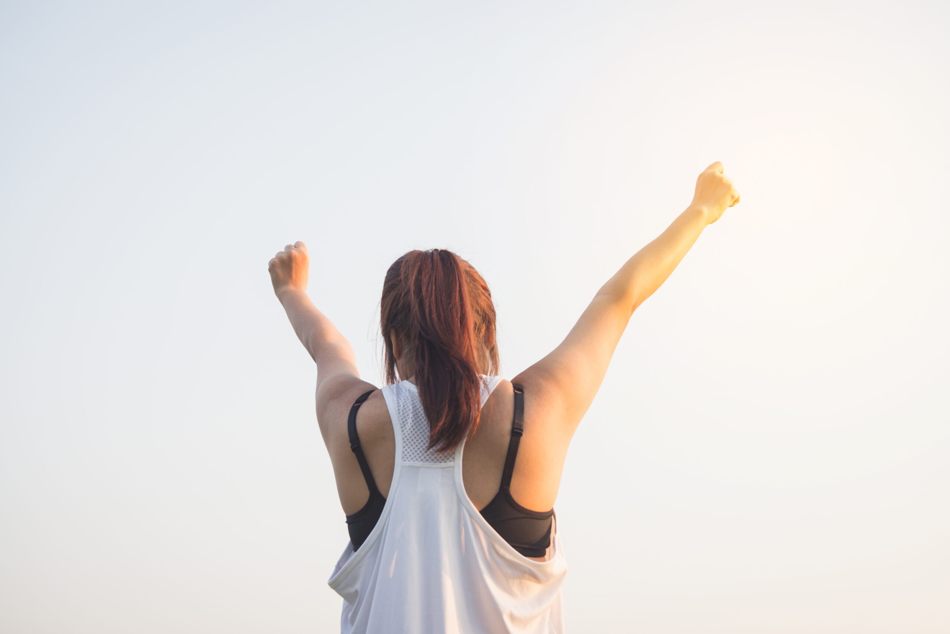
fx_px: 1267
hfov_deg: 41.1
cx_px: 475
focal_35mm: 48
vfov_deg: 28.1
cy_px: 317
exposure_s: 1/200
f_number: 5.6
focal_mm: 48
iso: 200
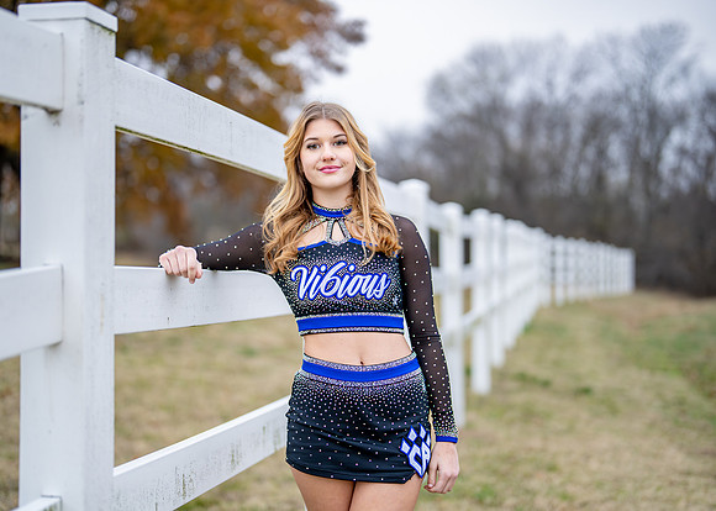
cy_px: 259
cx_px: 338
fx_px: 1113
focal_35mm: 55
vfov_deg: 25.9
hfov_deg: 35.7
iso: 500
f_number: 1.2
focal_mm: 50
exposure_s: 1/800
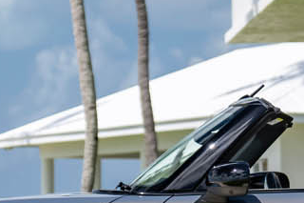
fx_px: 2785
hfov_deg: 6.2
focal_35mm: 330
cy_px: 141
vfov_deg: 4.2
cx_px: 267
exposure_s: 1/640
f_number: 2.8
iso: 100
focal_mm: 55
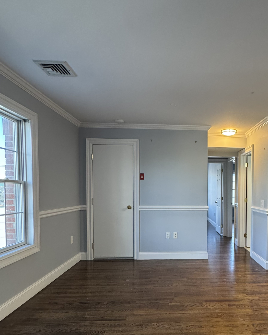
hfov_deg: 56.9
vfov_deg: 69.5
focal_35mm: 24
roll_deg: +0.7
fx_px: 238
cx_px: 188
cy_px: 202
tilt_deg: -1.7
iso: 320
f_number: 2.2
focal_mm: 2.22
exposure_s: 1/120
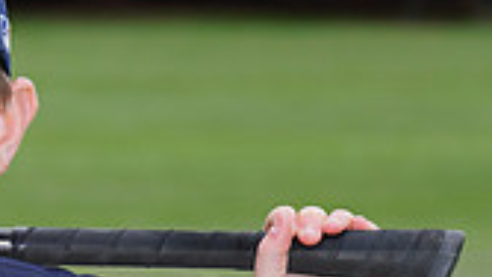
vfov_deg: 2.2
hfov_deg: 3.9
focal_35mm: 550
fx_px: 7176
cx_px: -56
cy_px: 290
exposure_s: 1/250
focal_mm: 151
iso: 200
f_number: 9
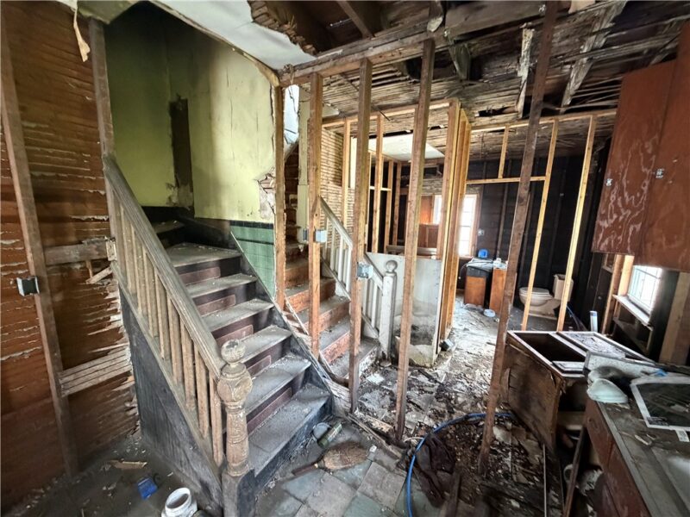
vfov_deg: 85.7
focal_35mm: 14
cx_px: 345
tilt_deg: -10.0
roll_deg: -0.3
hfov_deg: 102.1
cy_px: 258
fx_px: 279
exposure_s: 1/60
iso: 1000
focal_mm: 2.22
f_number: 2.2
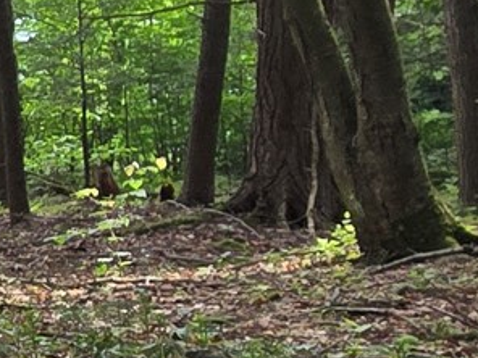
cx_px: -620
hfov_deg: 14.9
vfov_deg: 16.4
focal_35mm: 90
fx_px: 1243
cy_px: 252
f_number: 2.2
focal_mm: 2.2
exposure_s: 1/120
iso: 64
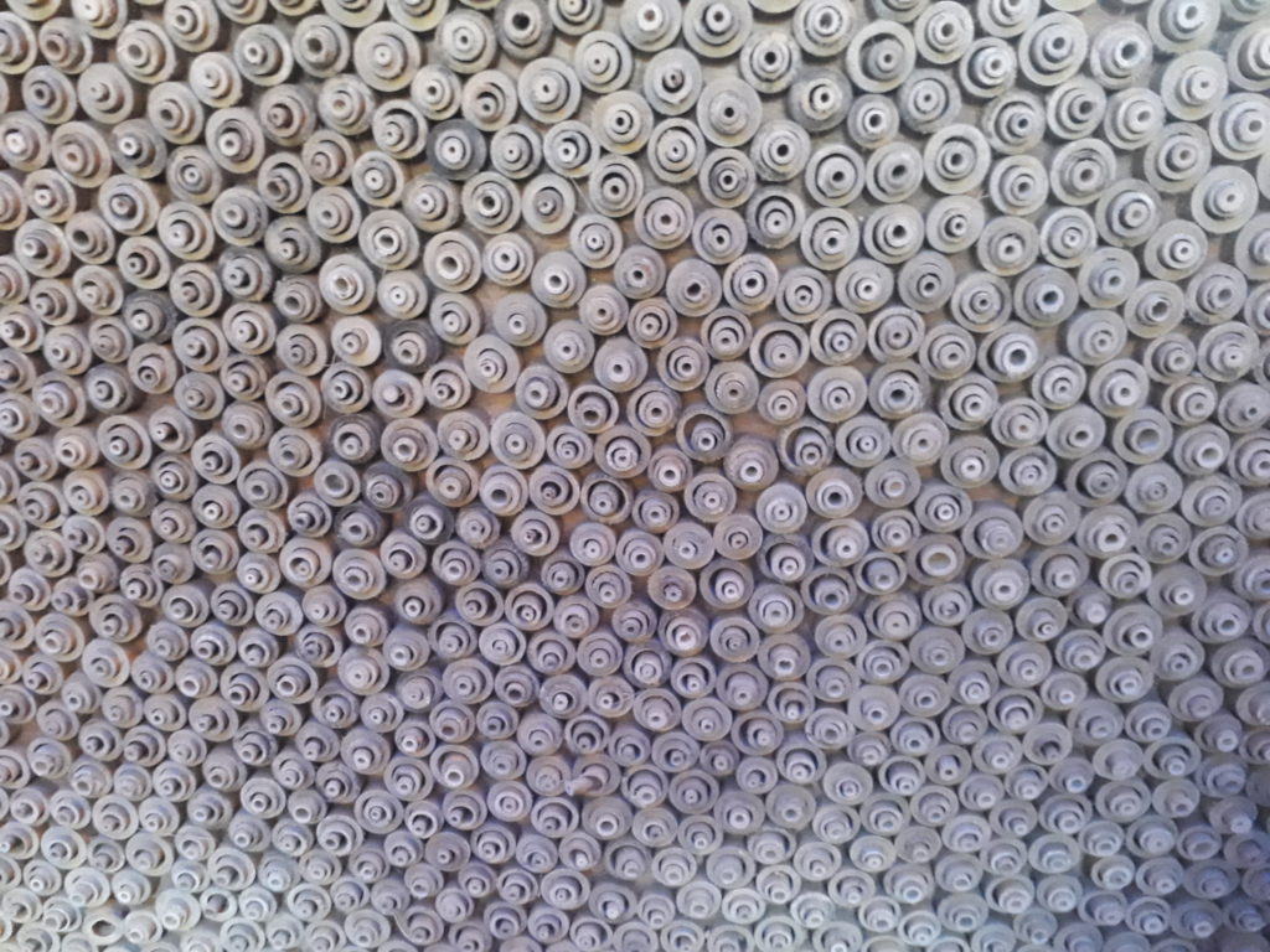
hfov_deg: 65.3
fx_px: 991
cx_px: 635
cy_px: 476
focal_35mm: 27
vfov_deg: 51.4
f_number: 1.9
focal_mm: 3.6
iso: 640
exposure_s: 1/17
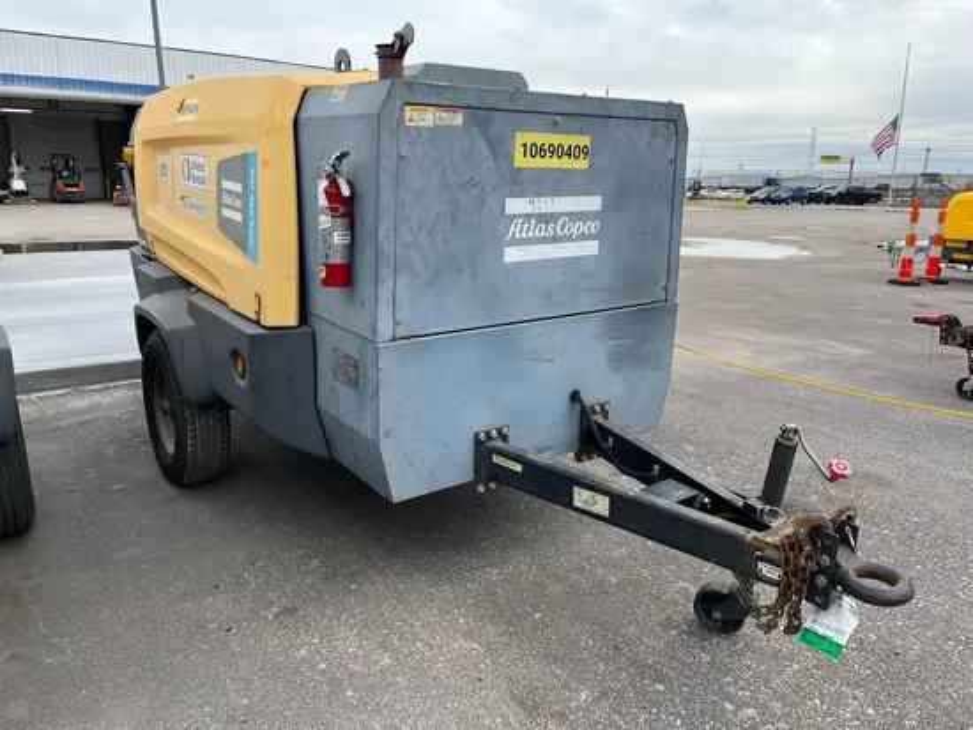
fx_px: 731
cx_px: 486
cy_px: 365
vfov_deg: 53.1
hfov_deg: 67.3
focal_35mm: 26
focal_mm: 5.1
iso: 50
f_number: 1.6
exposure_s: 1/804
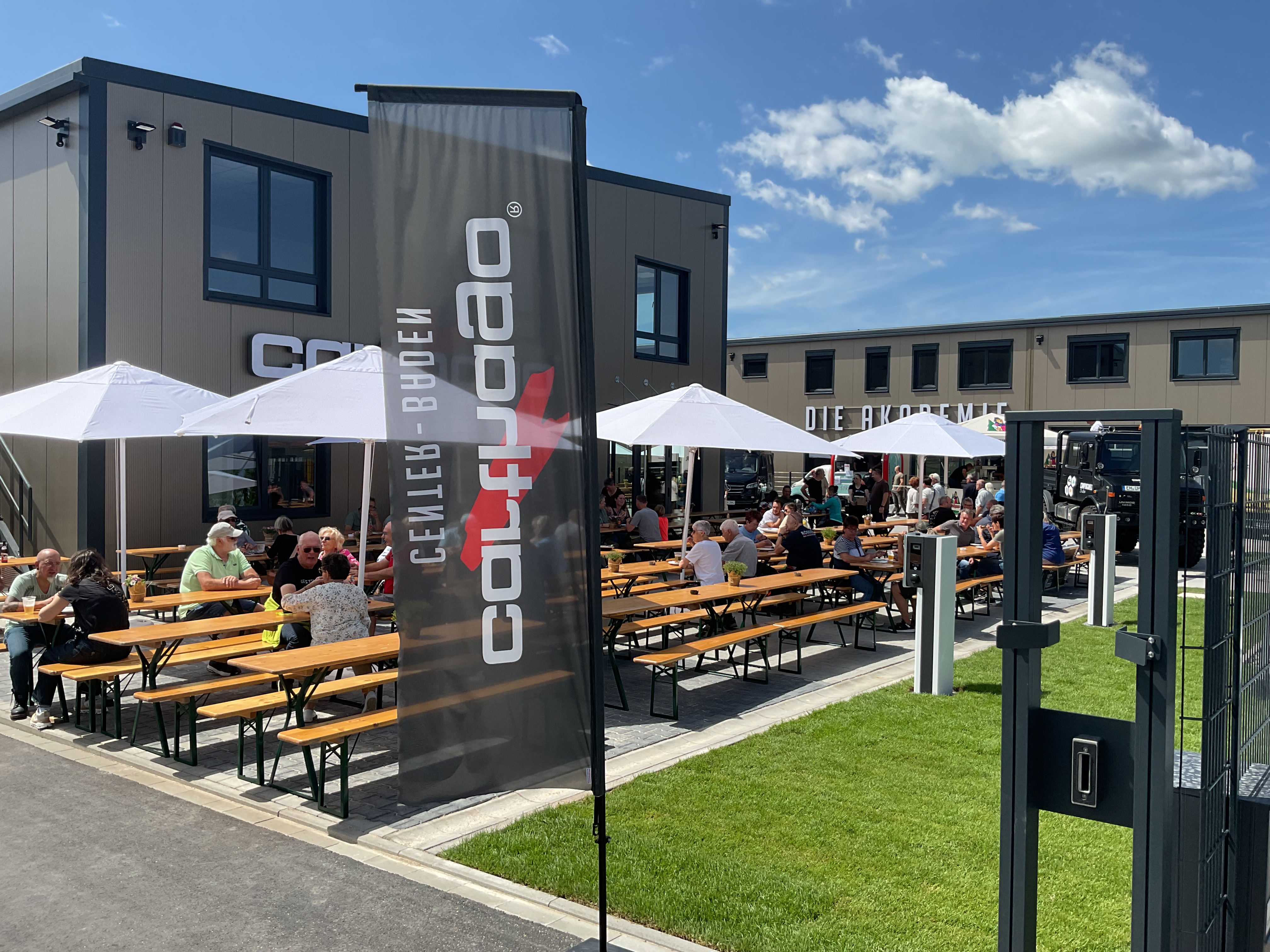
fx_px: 1064
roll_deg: -0.7
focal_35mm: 29
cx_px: 635
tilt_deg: -0.4
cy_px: 476
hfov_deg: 61.7
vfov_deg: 48.2
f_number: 1.8
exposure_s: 1/2141
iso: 16
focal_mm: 3
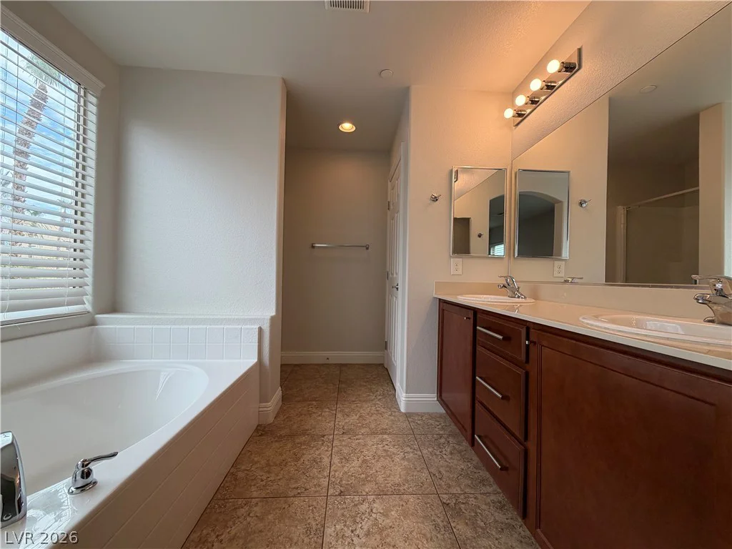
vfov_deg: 85.7
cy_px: 274
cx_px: 366
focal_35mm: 14
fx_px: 296
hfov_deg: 102.1
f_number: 2.2
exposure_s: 1/200
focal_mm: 2.22
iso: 50
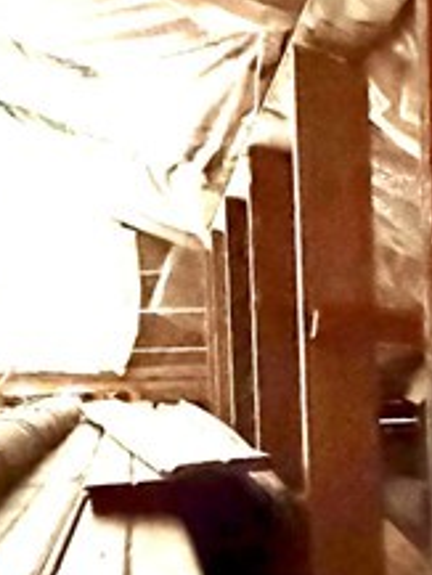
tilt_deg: -0.2
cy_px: 374
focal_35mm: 66
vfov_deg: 29.2
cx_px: 135
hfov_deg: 22.2
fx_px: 1097
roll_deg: +1.6
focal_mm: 2.22
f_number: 2.2
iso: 3200
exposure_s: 1/30
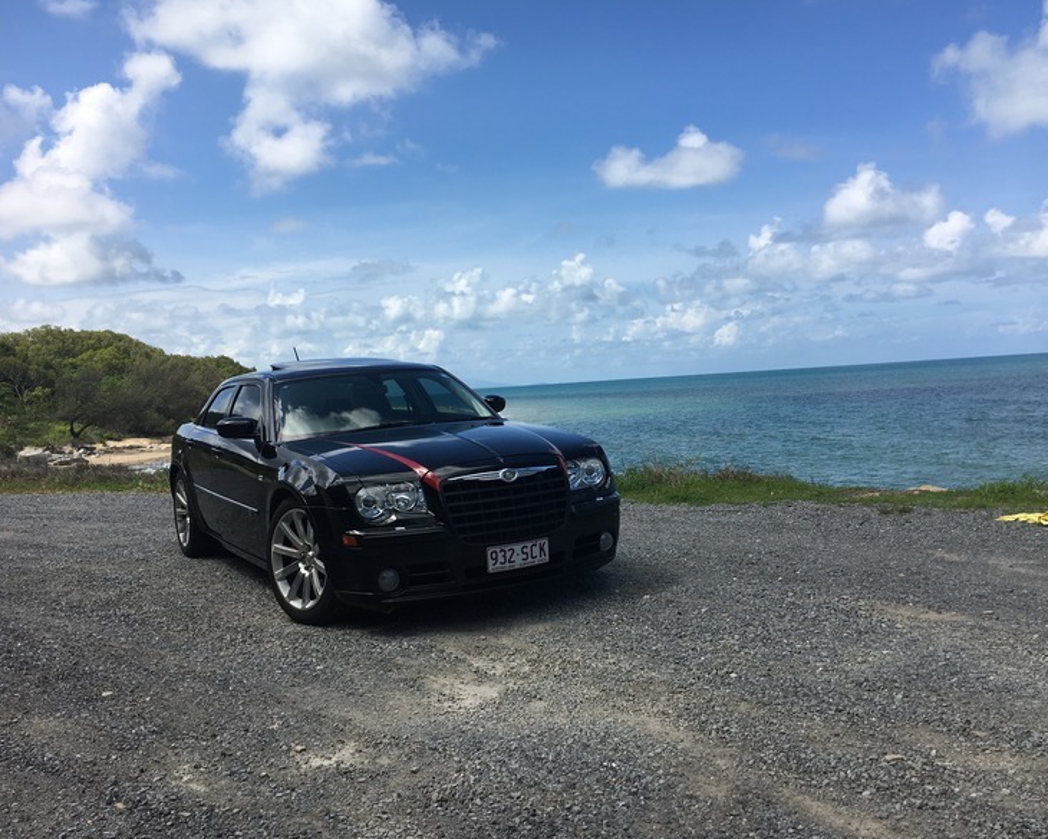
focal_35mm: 31
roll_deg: +1.4
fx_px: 962
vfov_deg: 47.1
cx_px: 538
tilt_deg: -3.2
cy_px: 422
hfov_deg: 57.2
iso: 25
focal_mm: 4.15
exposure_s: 1/1972
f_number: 2.2
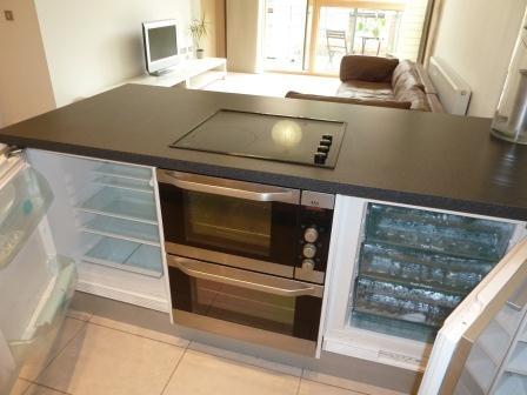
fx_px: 381
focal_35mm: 25
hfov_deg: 69.4
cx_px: 264
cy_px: 198
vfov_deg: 54.9
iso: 250
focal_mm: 4.1
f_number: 3.3
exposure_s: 1/30
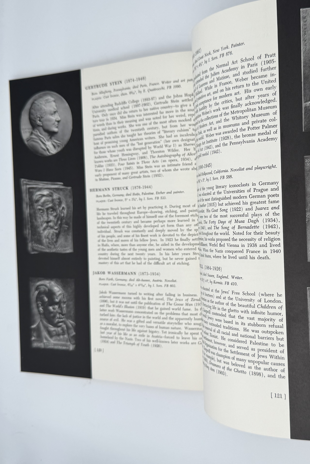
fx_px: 478
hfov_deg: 35.3
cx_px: 225
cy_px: 227
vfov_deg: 51.9
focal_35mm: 37
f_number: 1.78
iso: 80
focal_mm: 6.76
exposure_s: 1/651
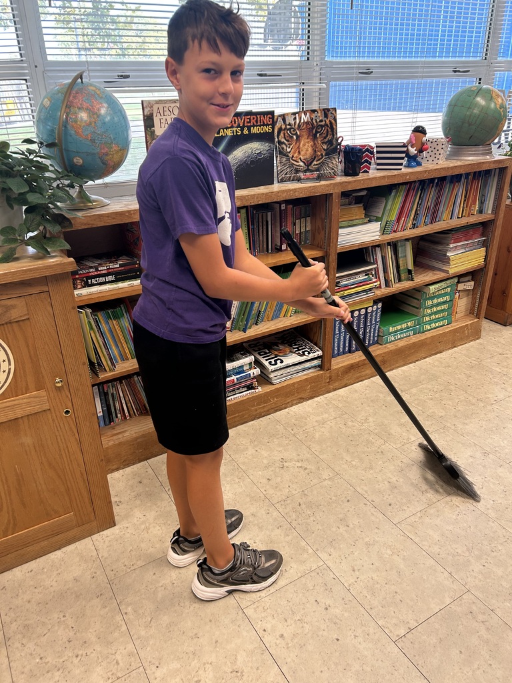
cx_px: 256
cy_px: 342
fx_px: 513
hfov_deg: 53.1
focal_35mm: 26
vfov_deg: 67.3
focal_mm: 5.7
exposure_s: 1/60
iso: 80
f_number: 1.5
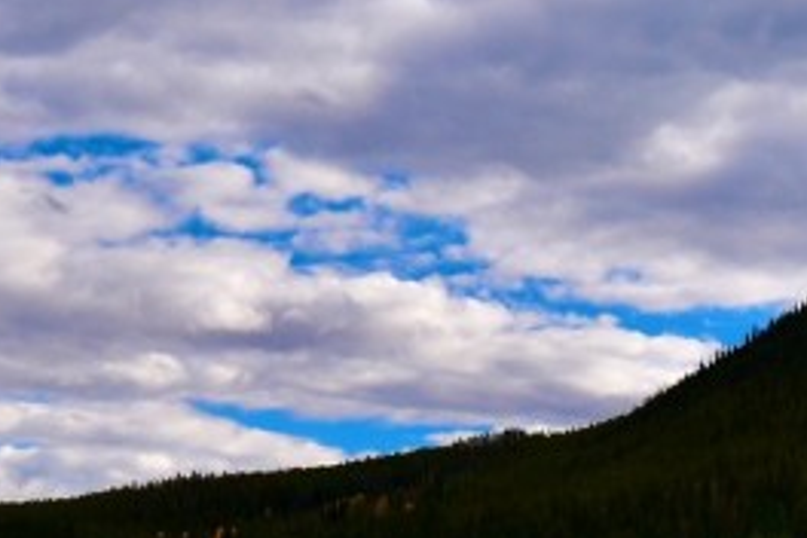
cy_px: 434
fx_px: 2936
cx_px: 196
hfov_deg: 15.6
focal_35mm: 131
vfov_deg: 10.4
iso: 100
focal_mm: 20
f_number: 9
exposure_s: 1/200
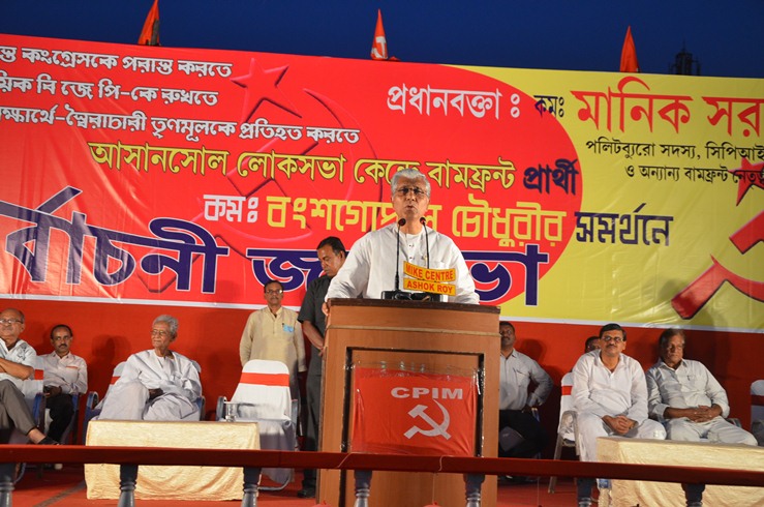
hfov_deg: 41.2
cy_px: 254
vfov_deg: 28.0
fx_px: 1017
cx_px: 382
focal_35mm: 48
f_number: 4.2
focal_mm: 32
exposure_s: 1/40
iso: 800
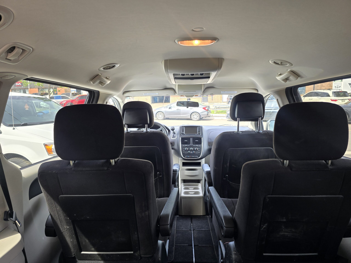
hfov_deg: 73.9
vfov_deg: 58.9
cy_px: 132
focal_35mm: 23
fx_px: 233
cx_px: 176
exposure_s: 1/180
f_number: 1.7
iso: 80
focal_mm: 6.3
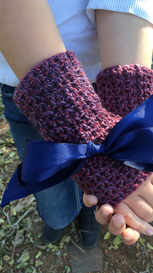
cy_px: 137
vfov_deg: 61.0
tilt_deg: -48.5
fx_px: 231
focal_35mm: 32
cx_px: 99
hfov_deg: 36.4
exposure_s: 1/120
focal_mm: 4.15
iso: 50
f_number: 2.2
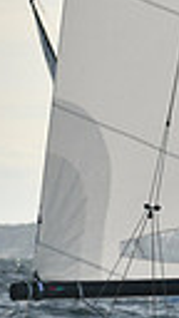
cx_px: 706
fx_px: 7982
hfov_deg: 1.3
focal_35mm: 946
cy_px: 262
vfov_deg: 2.3
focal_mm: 200
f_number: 7.1
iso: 250
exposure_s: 1/1000
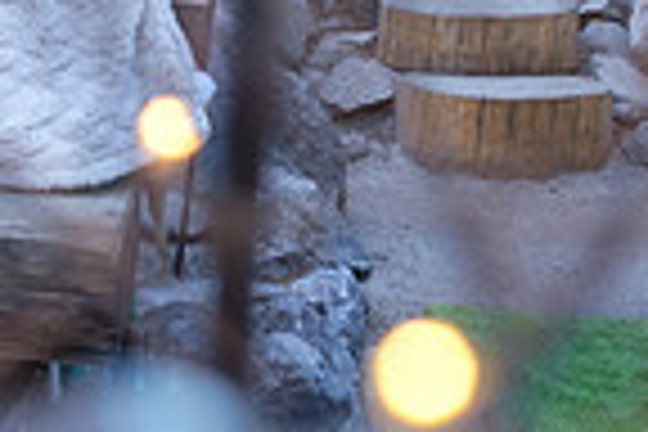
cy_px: -425
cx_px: 333
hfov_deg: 14.6
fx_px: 2538
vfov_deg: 9.2
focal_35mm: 141
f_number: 2.8
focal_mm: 23
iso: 160
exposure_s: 1/40
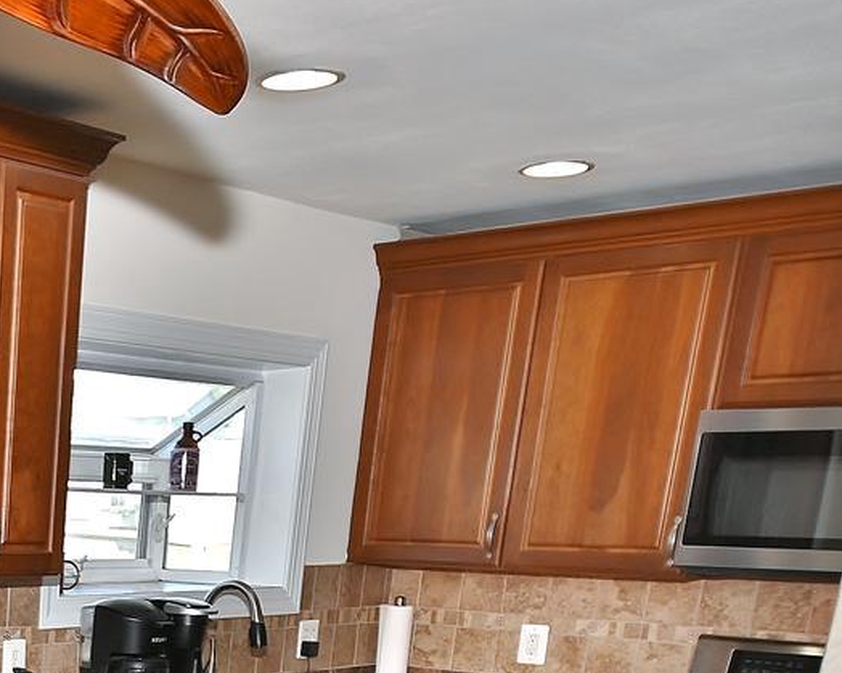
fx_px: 1370
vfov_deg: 23.7
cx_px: -200
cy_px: 918
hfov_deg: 28.9
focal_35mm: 55
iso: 64
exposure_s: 1/60
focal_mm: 10
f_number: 4.5
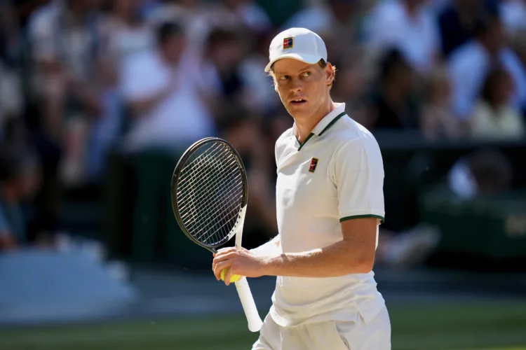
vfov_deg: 3.4
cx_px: 263
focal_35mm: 400
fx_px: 5844
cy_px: 175
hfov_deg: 5.2
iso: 250
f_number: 2.8
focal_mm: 400
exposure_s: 1/2500
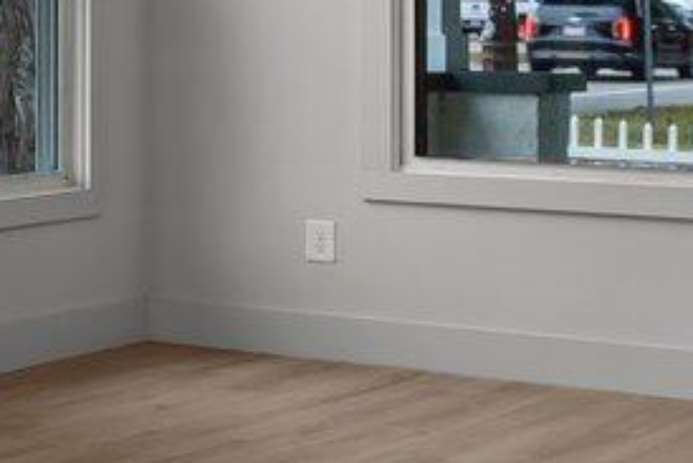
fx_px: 2446
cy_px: -11
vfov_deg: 10.7
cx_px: -1042
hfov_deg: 12.3
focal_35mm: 127
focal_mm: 17
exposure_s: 1.3
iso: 100
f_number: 5
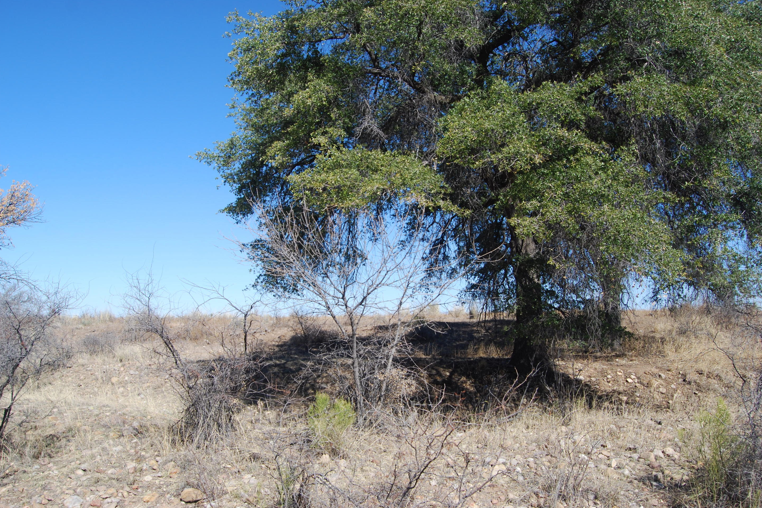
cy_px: 261
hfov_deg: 65.5
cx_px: 374
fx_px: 593
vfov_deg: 46.4
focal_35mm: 28
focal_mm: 18
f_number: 7.1
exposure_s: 1/200
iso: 100
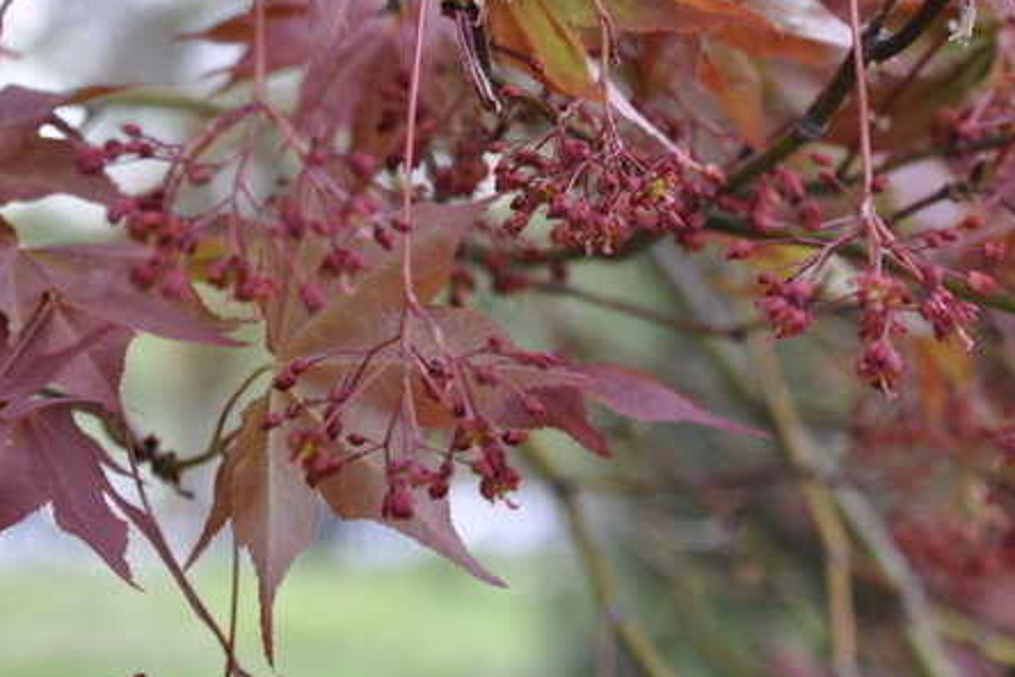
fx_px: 3806
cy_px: 178
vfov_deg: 10.1
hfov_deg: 15.2
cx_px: 693
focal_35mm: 135
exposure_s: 1/50
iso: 200
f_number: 7.1
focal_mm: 50
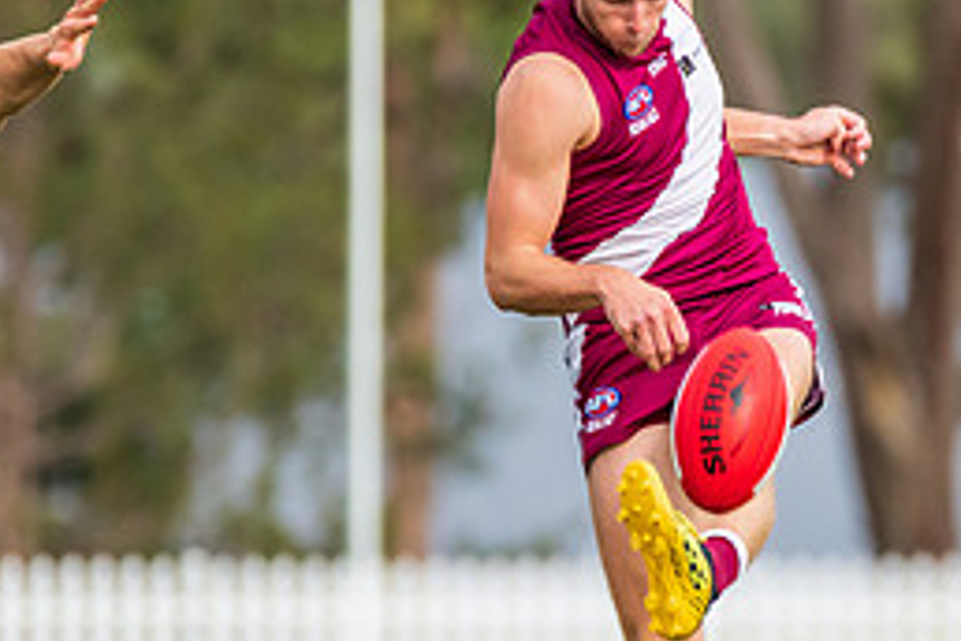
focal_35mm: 1219
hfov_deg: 1.7
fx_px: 32538
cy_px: 367
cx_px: 639
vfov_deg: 1.1
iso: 1000
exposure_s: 1/1250
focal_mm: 500
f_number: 7.1
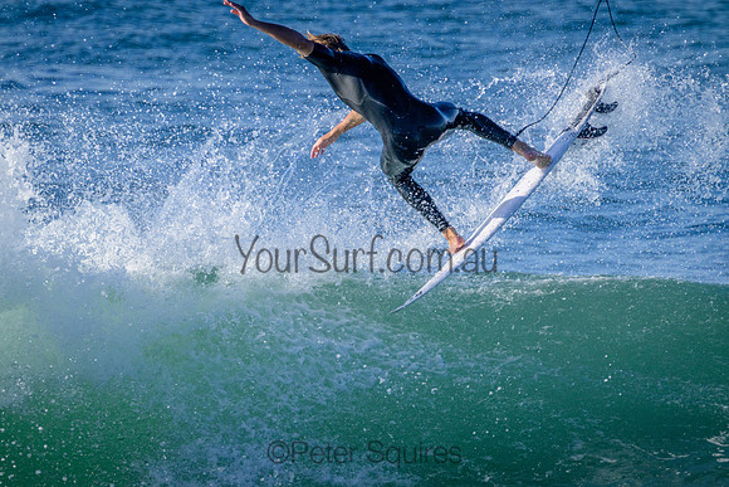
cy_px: 244
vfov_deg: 1.7
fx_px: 16203
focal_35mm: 800
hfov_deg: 2.6
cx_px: 364
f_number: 11
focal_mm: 800
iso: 900
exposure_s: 1/2000
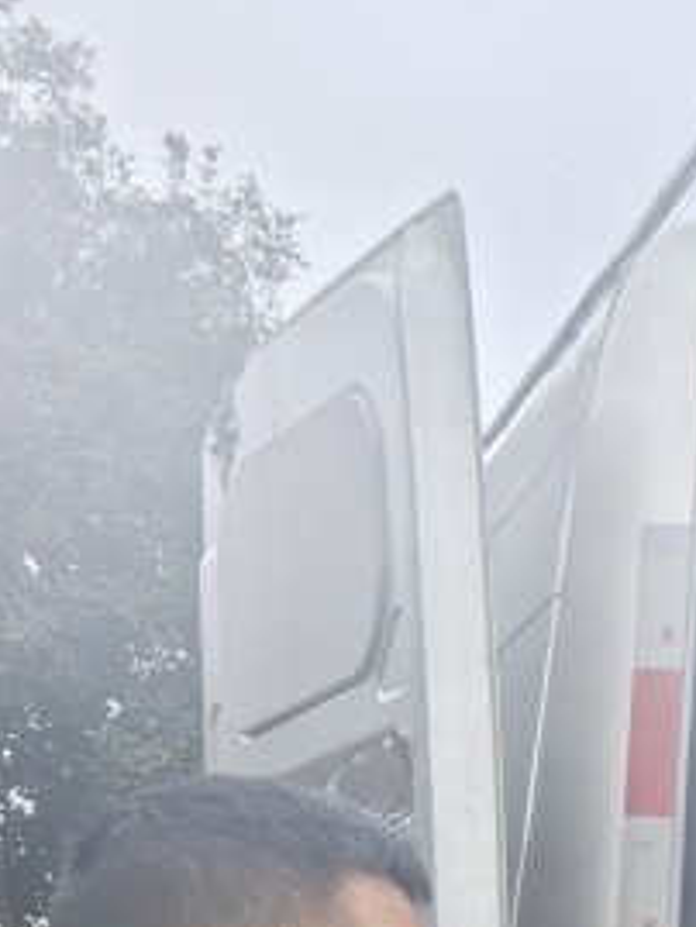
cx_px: 1182
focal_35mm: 107
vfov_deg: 16.2
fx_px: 2866
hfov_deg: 12.8
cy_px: 1521
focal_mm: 5.75
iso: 50
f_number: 2
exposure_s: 1/968
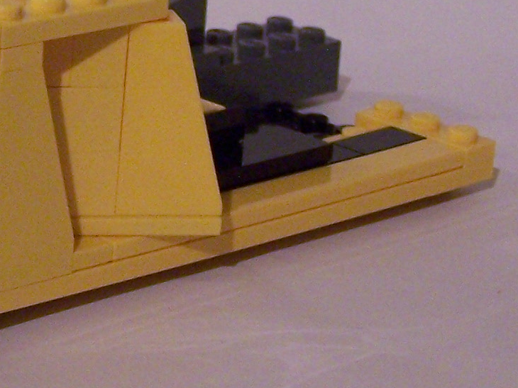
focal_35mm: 180
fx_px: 2693
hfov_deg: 10.8
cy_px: 23
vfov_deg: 8.2
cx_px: -131
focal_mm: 8.5
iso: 200
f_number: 3
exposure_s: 1/8
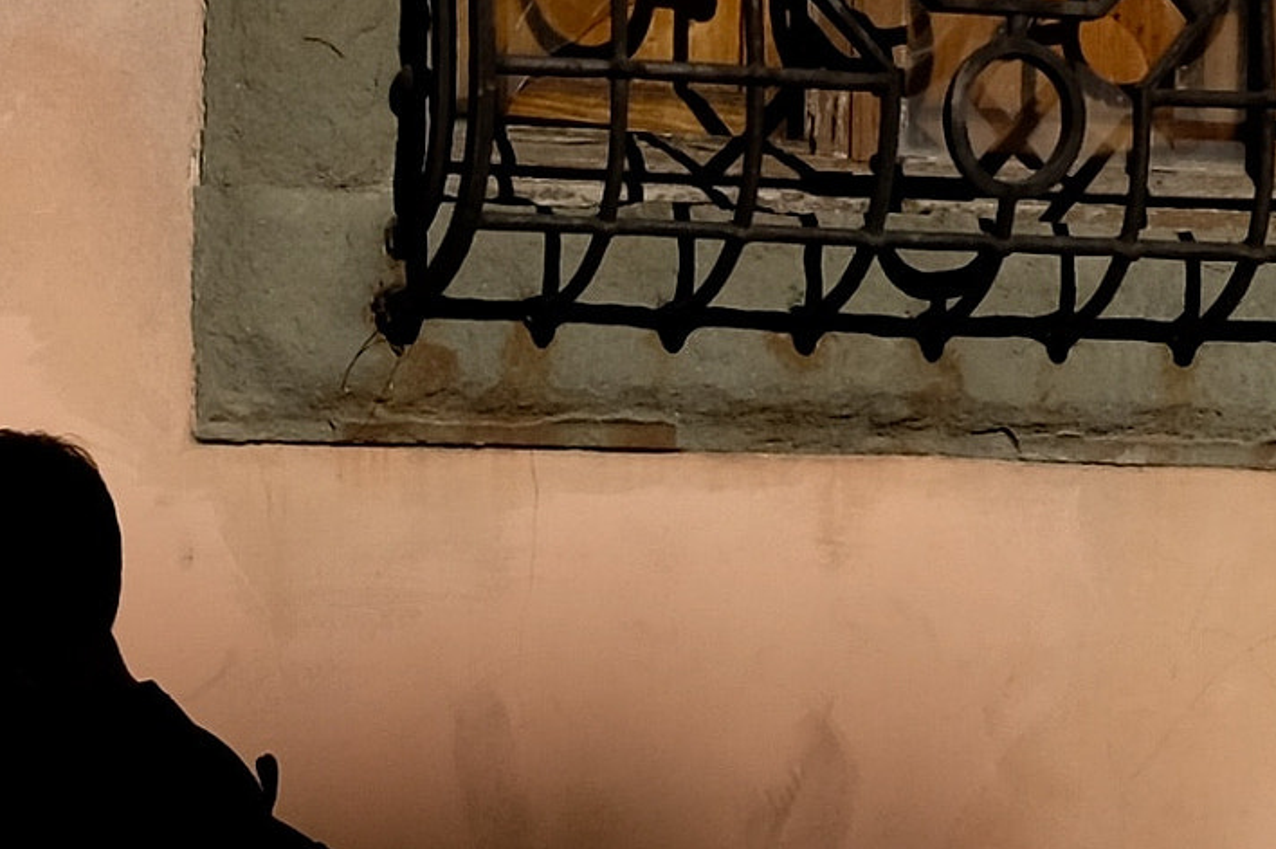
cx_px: 99
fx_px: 2161
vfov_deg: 21.2
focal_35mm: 61
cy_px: 915
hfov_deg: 31.2
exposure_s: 1/1250
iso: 200
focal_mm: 18
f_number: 6.4
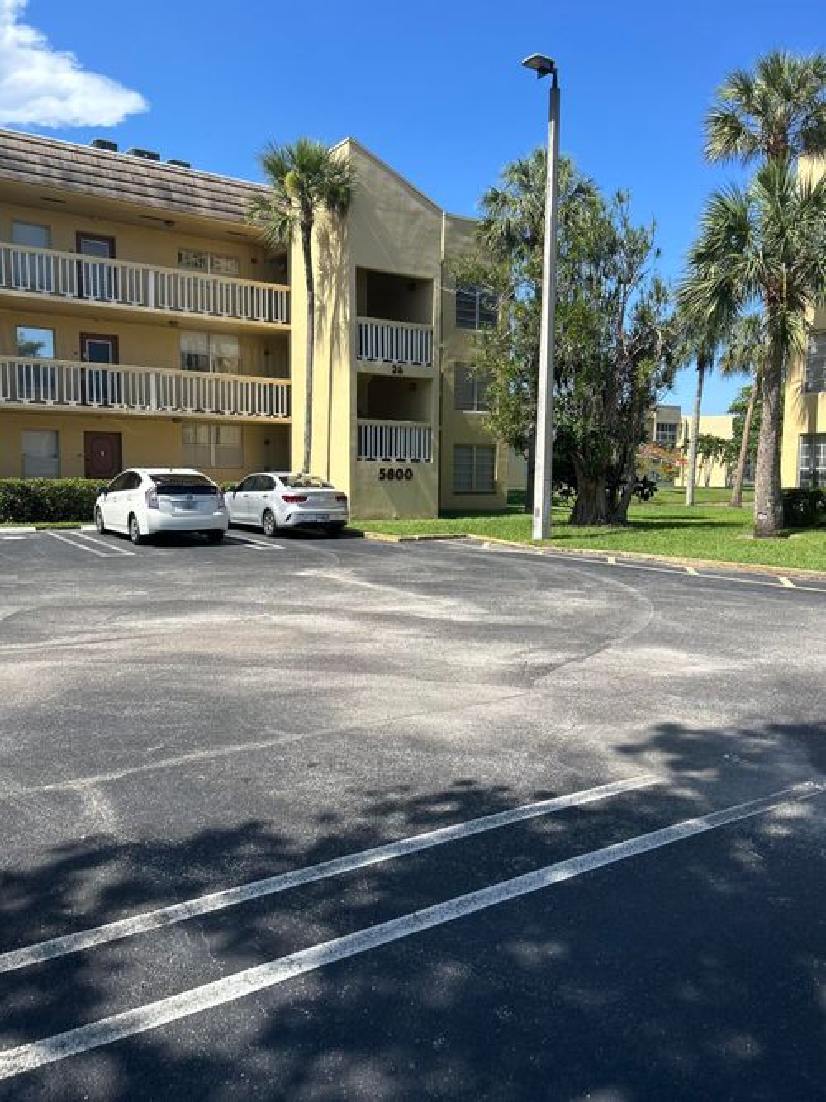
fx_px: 827
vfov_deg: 67.3
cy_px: 551
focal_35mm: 26
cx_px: 413
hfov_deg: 53.0
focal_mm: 5.7
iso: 50
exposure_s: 1/3356
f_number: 1.5
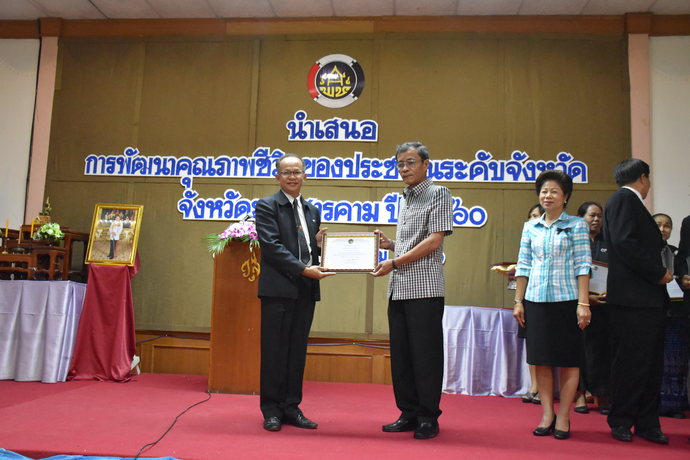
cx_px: 345
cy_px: 230
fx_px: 632
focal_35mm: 33
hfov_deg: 57.2
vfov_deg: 40.0
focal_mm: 22
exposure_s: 1/60
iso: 5000
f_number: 3.5
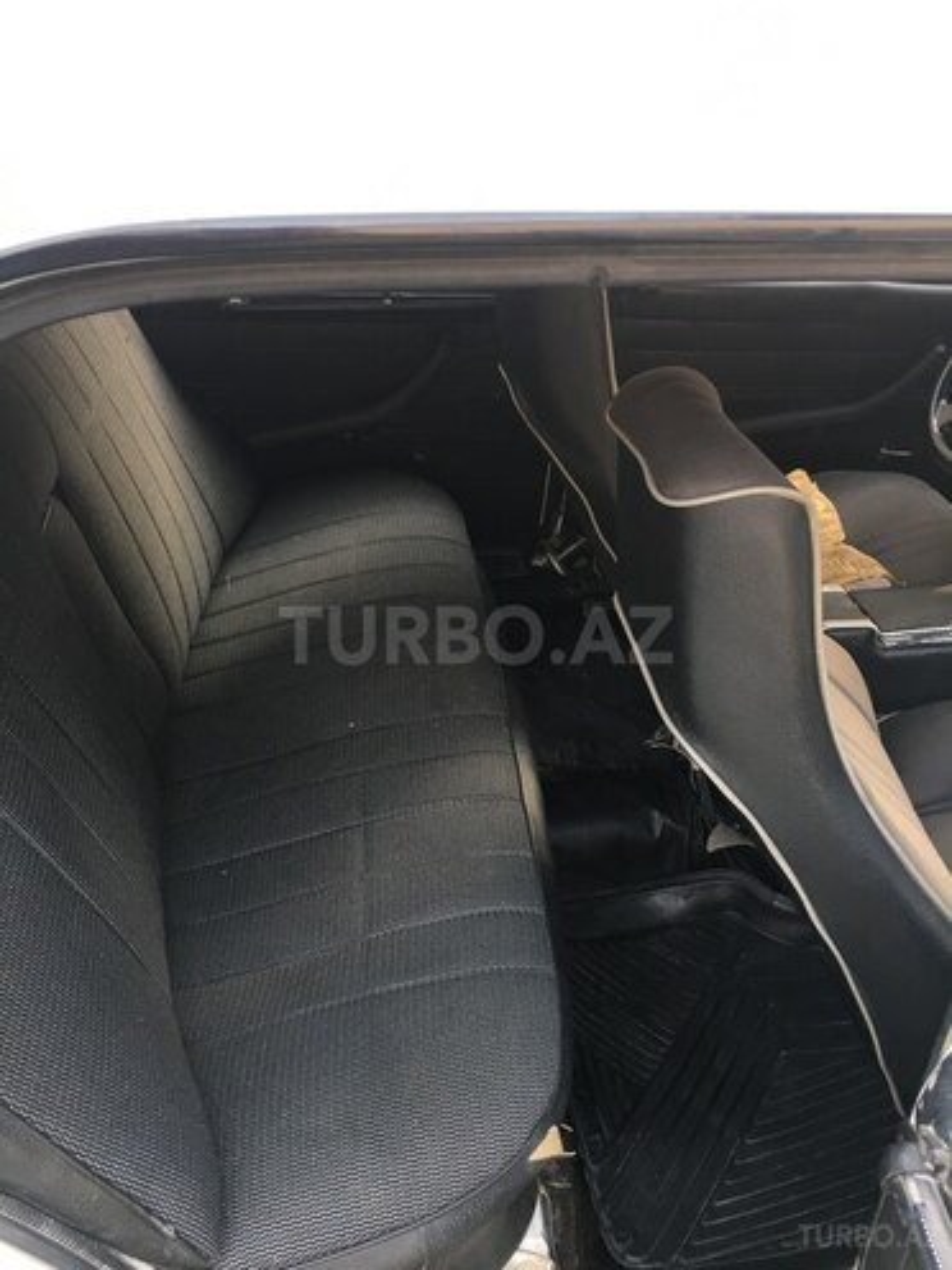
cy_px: 635
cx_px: 476
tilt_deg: -35.8
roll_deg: -4.0
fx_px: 1063
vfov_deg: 61.7
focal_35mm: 29
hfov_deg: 48.2
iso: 25
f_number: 2.2
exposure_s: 1/33
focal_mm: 4.15
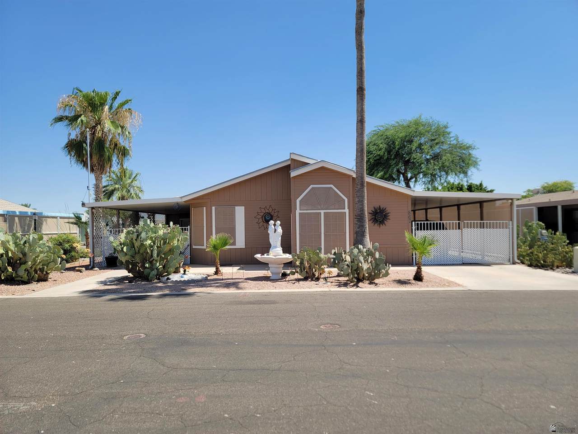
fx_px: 417
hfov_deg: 69.4
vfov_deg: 54.9
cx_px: 289
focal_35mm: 25
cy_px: 217
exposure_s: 1/984
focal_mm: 7
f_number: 1.8
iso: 20
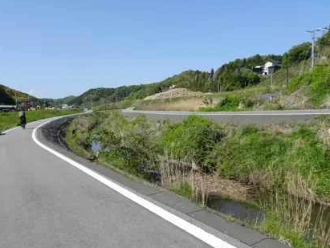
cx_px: 144
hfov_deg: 63.2
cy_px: 140
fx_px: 267
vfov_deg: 49.7
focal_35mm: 28
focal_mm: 4.1
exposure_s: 1/800
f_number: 3.5
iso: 80
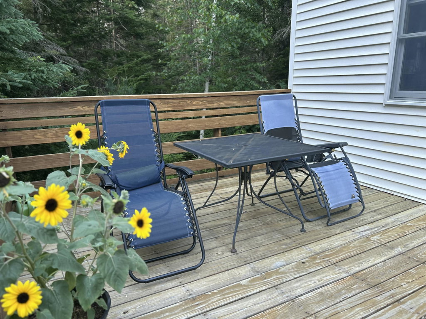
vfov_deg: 53.1
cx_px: 213
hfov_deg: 67.3
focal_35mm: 26
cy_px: 160
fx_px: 320
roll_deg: -0.5
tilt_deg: -12.3
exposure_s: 1/239
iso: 40
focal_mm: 5.7
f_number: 1.5
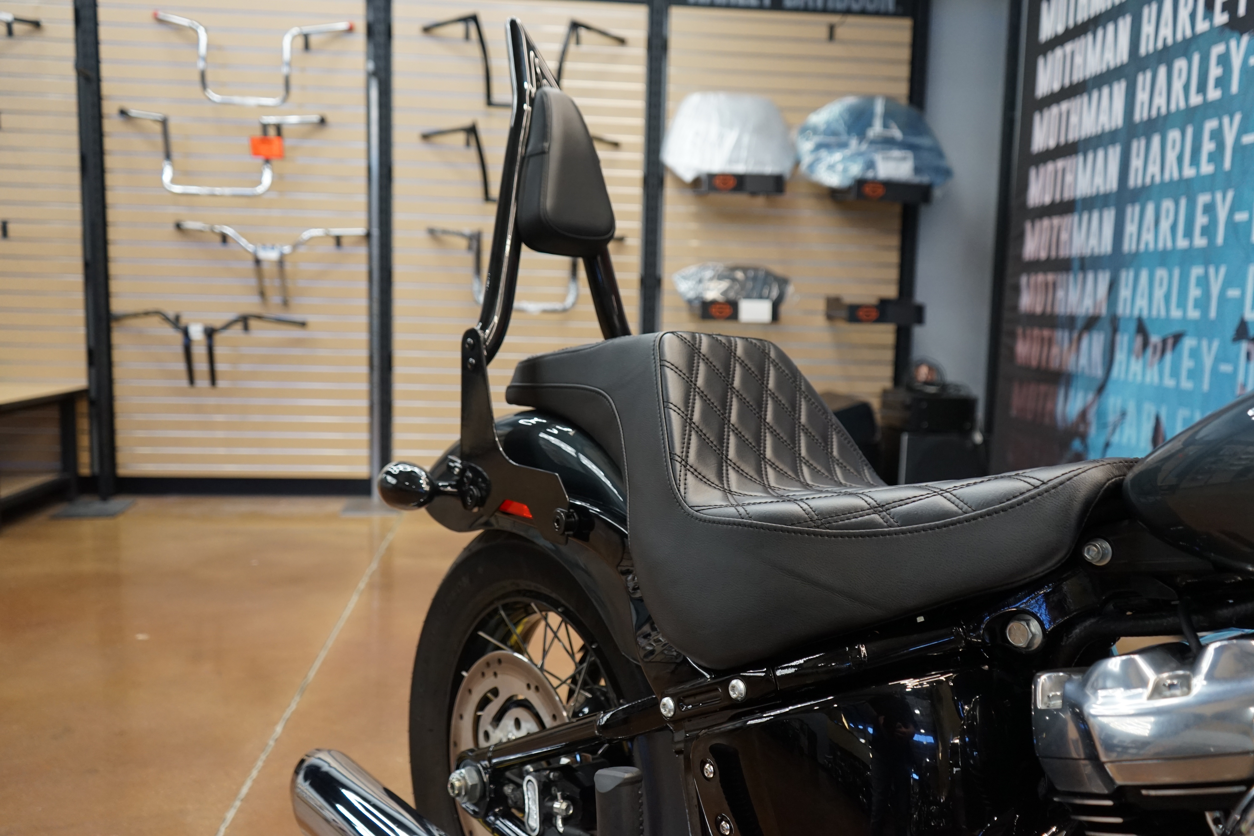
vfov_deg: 45.0
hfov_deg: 63.7
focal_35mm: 29
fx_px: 1010
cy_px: 418
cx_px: 627
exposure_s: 1/160
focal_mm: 29
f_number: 4
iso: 1600
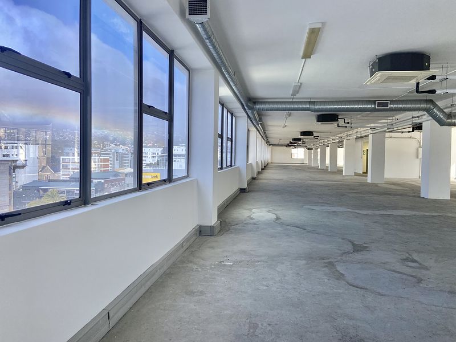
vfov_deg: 53.1
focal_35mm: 26
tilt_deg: -2.9
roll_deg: -1.9
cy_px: 171
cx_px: 228
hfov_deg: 67.3
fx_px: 343
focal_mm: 4.25
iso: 100
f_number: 1.8
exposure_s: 1/121
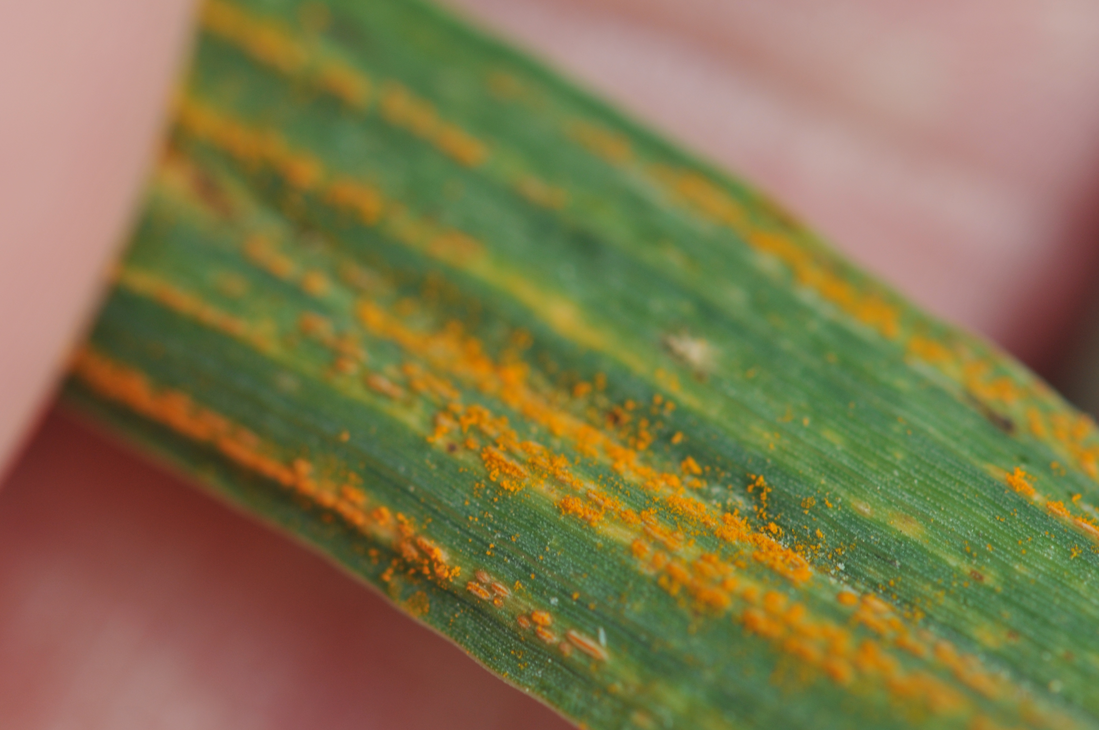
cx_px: 567
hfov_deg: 12.1
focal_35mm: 171
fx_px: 5200
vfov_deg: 8.0
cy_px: 353
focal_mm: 105
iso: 200
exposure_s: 1/320
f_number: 9
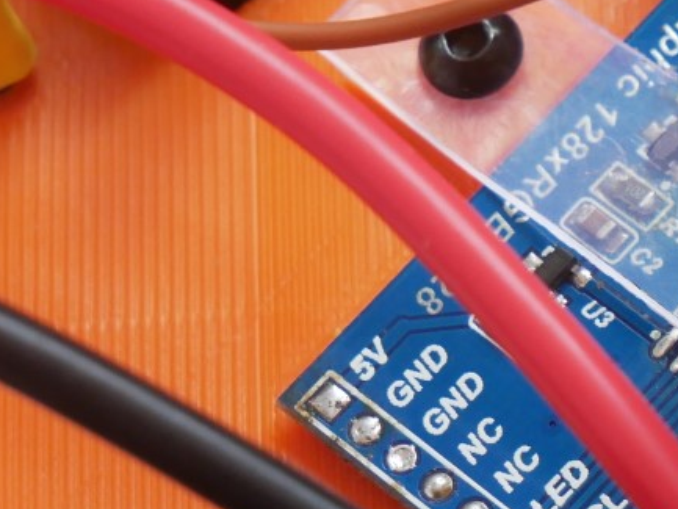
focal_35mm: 259
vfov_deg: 5.7
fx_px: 5074
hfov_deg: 7.6
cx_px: 847
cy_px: 294
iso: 800
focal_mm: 39
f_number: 5.4
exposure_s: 1/200
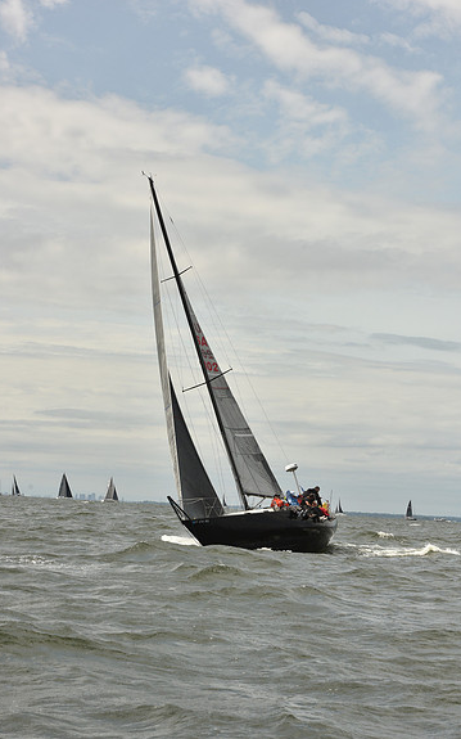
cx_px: 241
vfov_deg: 28.6
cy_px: 369
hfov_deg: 18.1
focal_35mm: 72
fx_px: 1448
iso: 250
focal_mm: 70
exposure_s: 1/800
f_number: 10
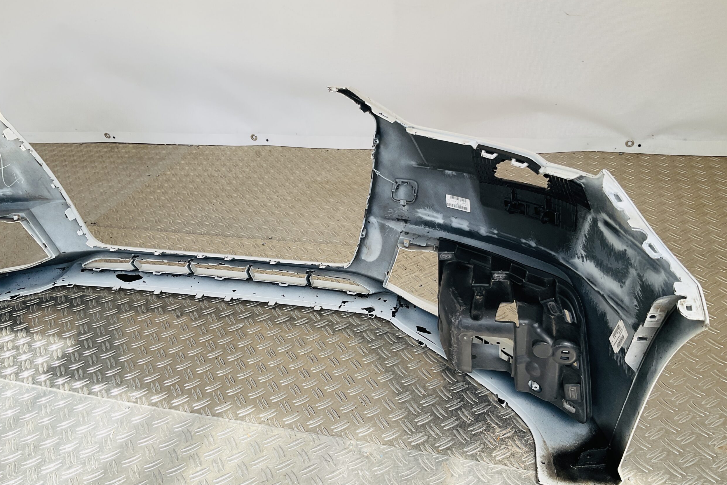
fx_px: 626
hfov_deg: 60.3
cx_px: 370
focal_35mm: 31
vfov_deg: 42.3
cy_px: 273
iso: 16
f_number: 1.8
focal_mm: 3
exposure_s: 1/428
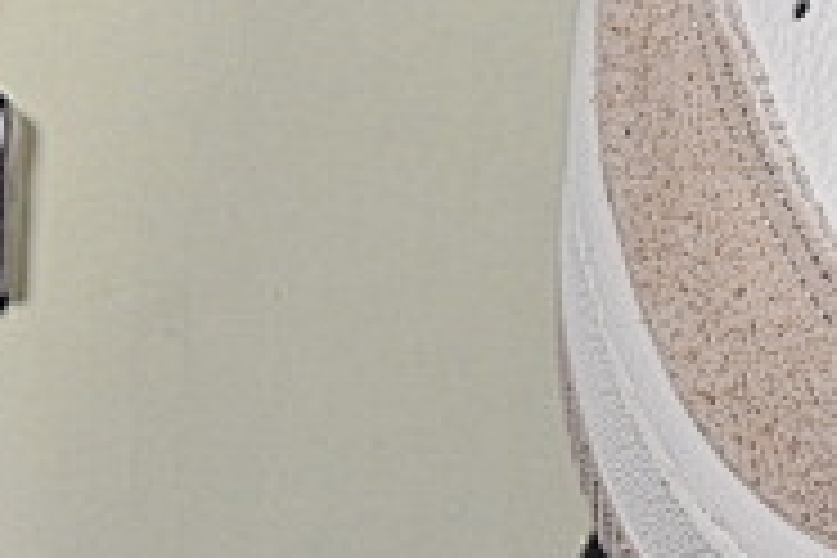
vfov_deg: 3.2
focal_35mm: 435
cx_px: 1642
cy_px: -158
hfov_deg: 4.7
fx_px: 10113
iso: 160
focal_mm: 50
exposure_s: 1/80
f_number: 8
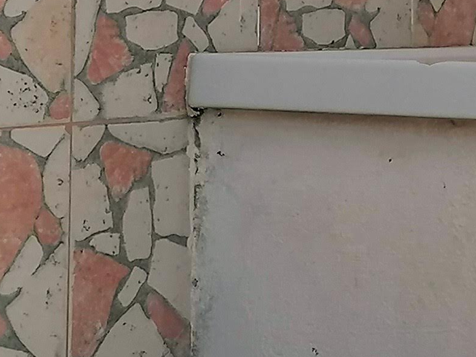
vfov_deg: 8.3
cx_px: 873
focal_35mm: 178
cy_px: -31
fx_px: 2447
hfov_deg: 10.4
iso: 50
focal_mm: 4.75
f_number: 1.8
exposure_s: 1/1730
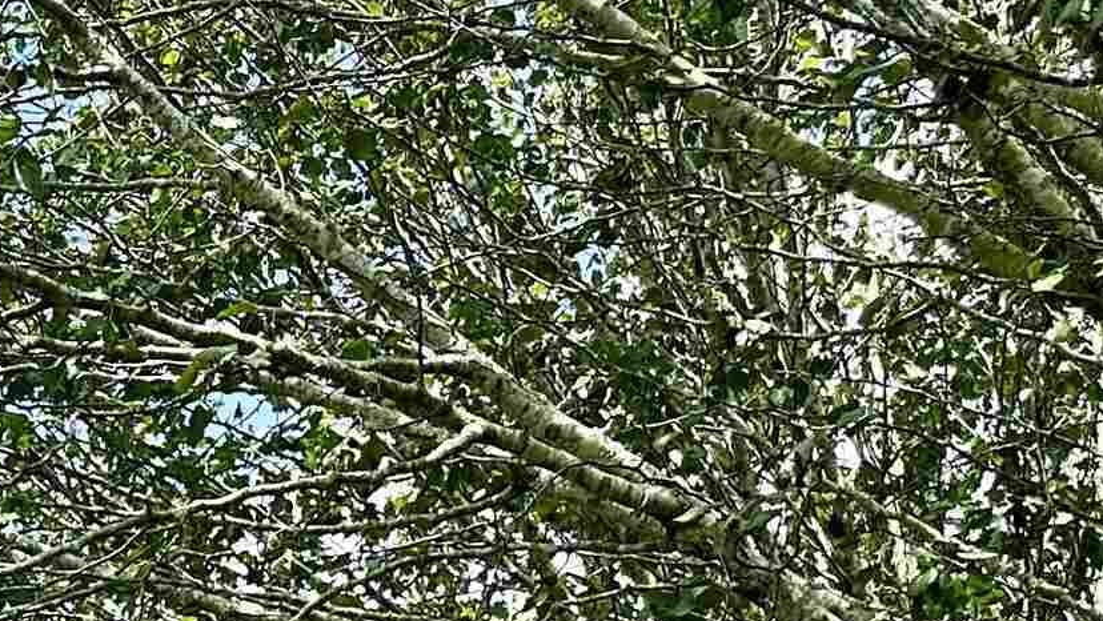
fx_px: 2837
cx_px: -681
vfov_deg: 11.1
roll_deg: -2.0
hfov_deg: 18.7
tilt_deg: +8.8
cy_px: 1322
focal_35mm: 97
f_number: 1.78
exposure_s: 1/2732
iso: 80
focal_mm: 6.86
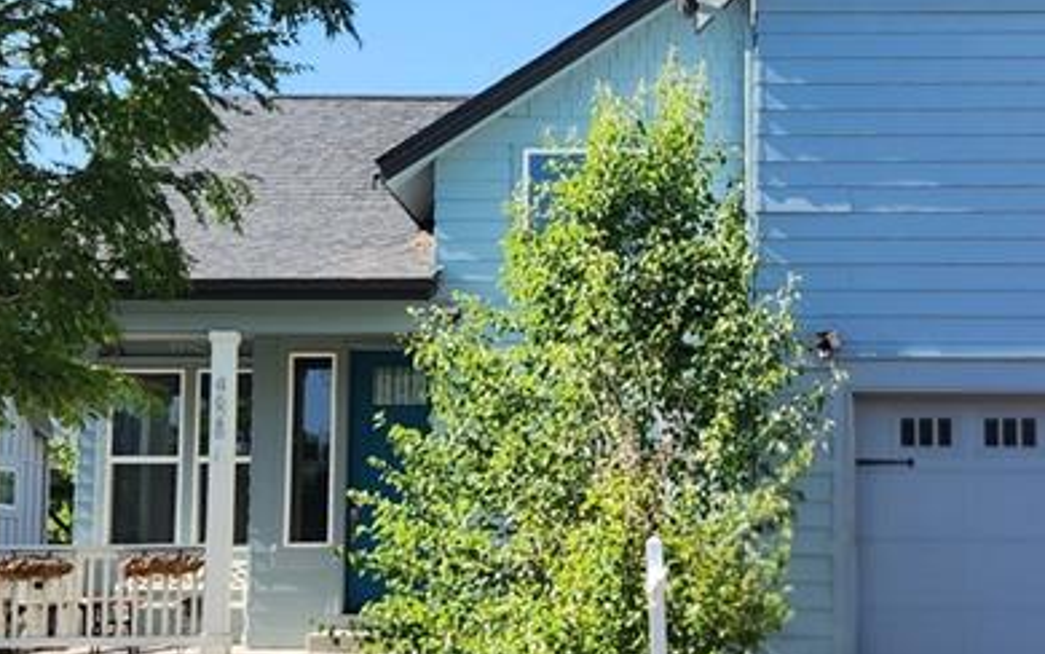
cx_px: 667
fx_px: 2137
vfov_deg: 17.4
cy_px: 311
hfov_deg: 27.4
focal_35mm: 75
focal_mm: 5.4
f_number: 1.8
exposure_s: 1/667
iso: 20
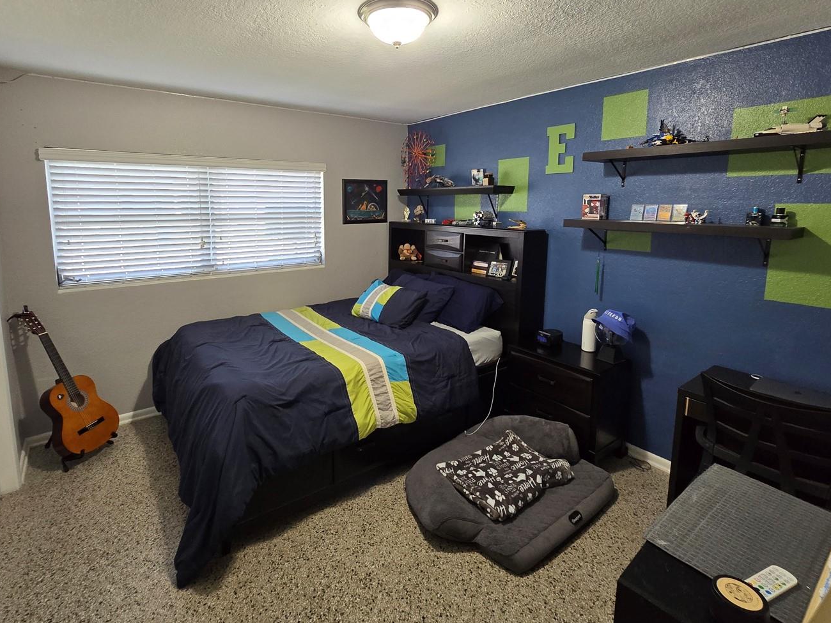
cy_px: 256
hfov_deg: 94.4
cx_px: 391
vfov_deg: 77.4
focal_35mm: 16
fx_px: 384
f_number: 2.2
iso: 250
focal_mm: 2.2
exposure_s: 1/60
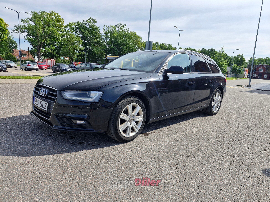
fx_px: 179
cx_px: 135
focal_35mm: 23
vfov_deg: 58.9
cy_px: 101
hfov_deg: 73.9
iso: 50
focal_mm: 5.54
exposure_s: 1/1492
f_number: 1.8
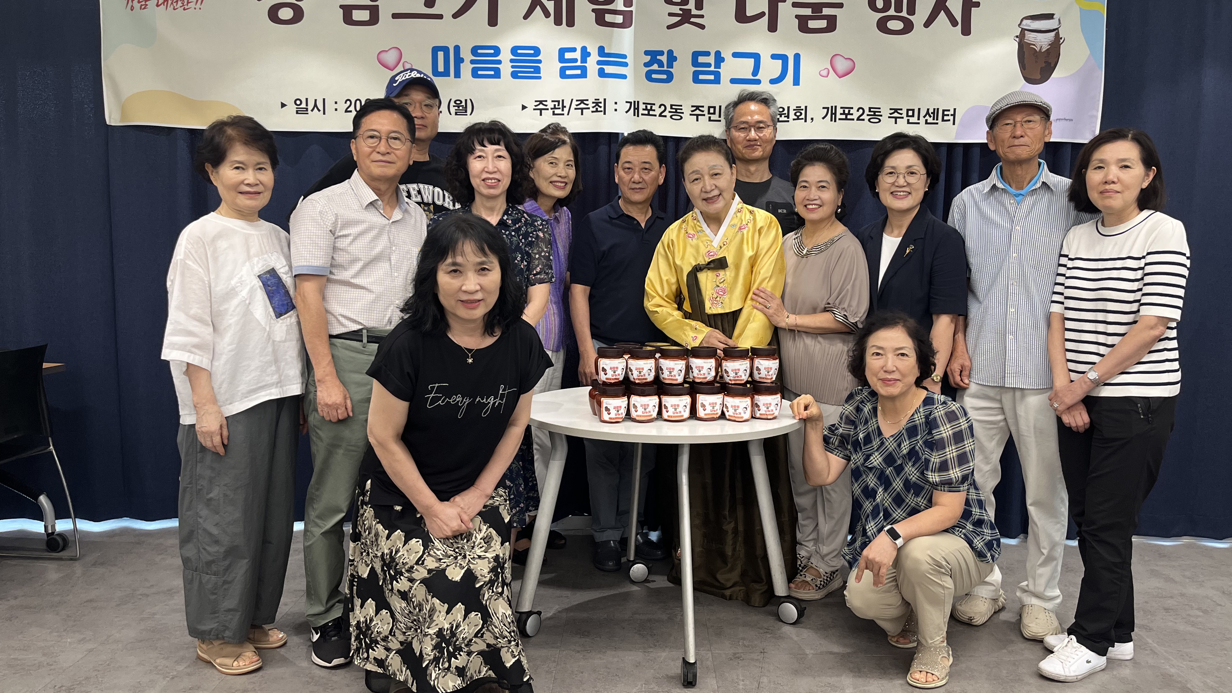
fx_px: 947
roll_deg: -1.3
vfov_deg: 40.2
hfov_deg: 66.1
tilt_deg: -6.2
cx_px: 628
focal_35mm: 29
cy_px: 337
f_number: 1.6
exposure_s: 1/120
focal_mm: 5.1
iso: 125
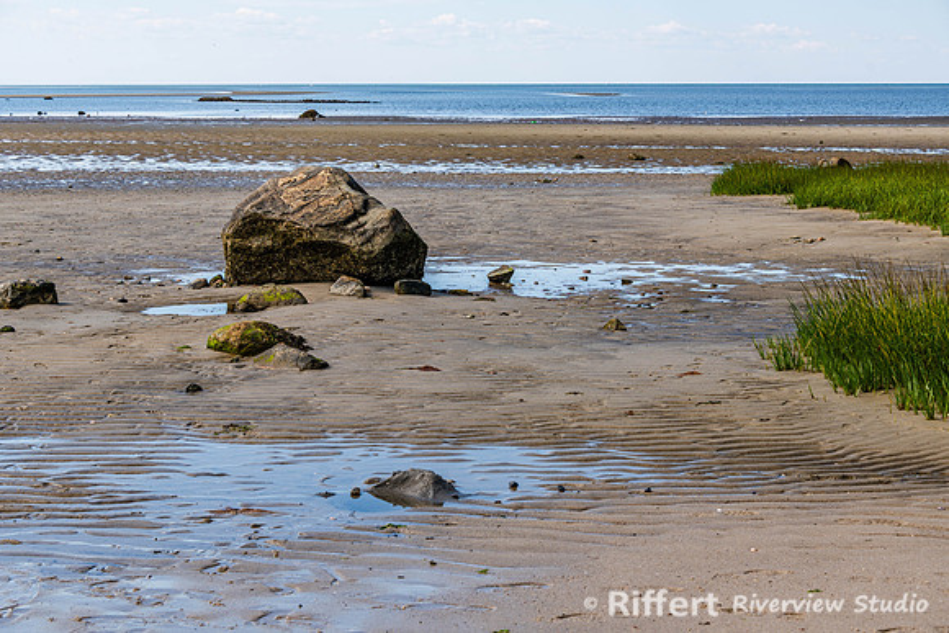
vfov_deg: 18.8
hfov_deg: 27.9
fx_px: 1913
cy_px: 316
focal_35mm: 73
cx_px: 474
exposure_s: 1/250
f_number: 8
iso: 72
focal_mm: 72
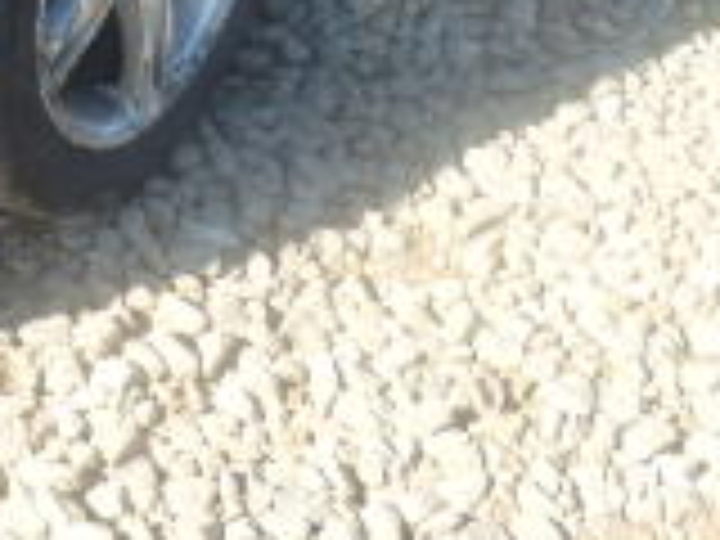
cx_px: -216
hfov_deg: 13.2
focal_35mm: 144
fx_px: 2995
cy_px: -486
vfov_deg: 9.7
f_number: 4.5
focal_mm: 6.4
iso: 125
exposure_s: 1/200
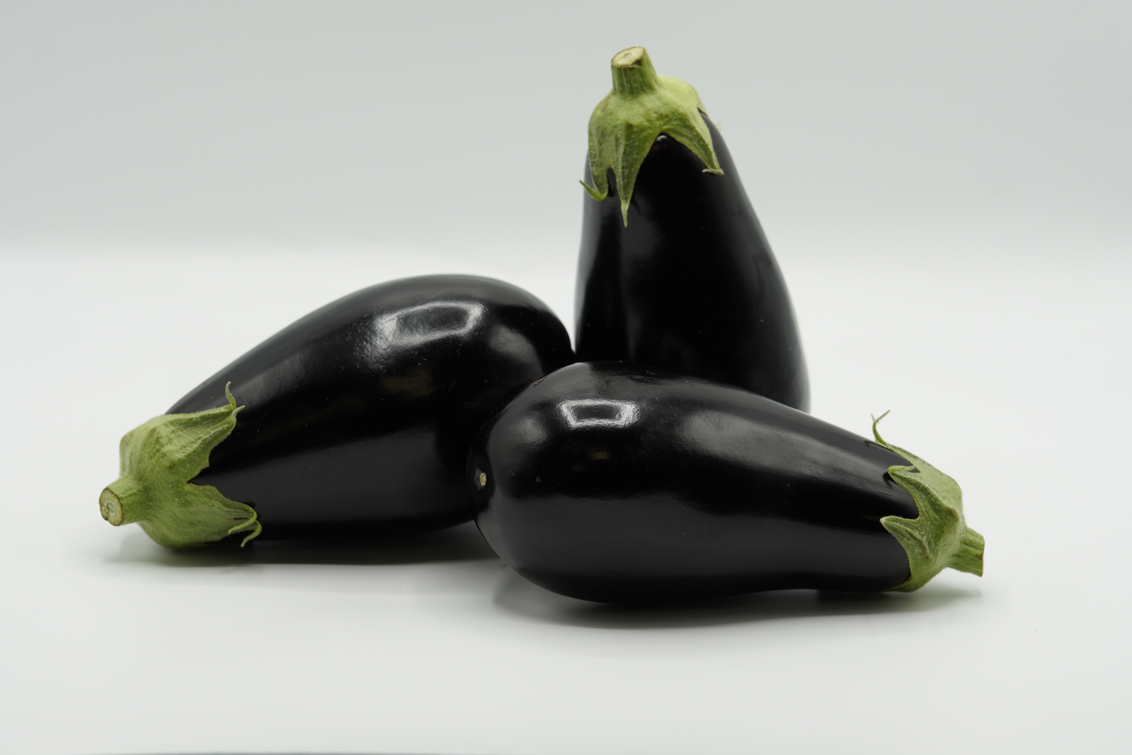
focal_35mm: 105
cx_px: 566
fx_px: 3302
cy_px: 378
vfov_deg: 13.0
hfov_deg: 19.5
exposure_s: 1/200
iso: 100
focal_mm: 70
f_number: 4.5
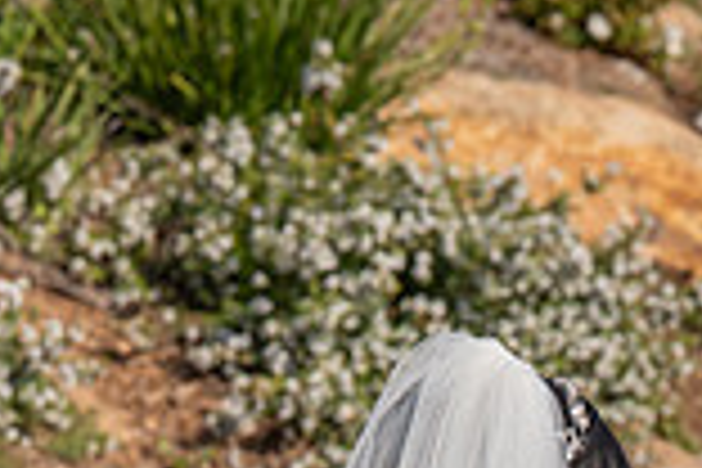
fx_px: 6746
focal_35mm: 346
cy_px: 745
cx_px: 824
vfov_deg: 4.0
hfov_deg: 5.9
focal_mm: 93
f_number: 5.6
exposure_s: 1/1000
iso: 200
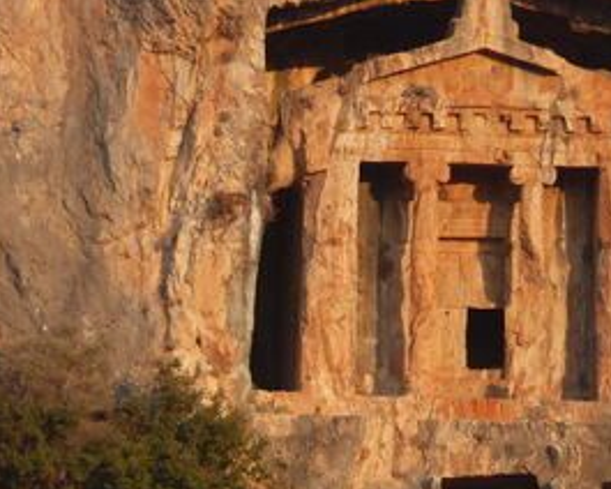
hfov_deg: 2.0
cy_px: 175
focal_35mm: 972
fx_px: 17577
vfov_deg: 1.6
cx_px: 482
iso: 100
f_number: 4
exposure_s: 1/250
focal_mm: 107.8
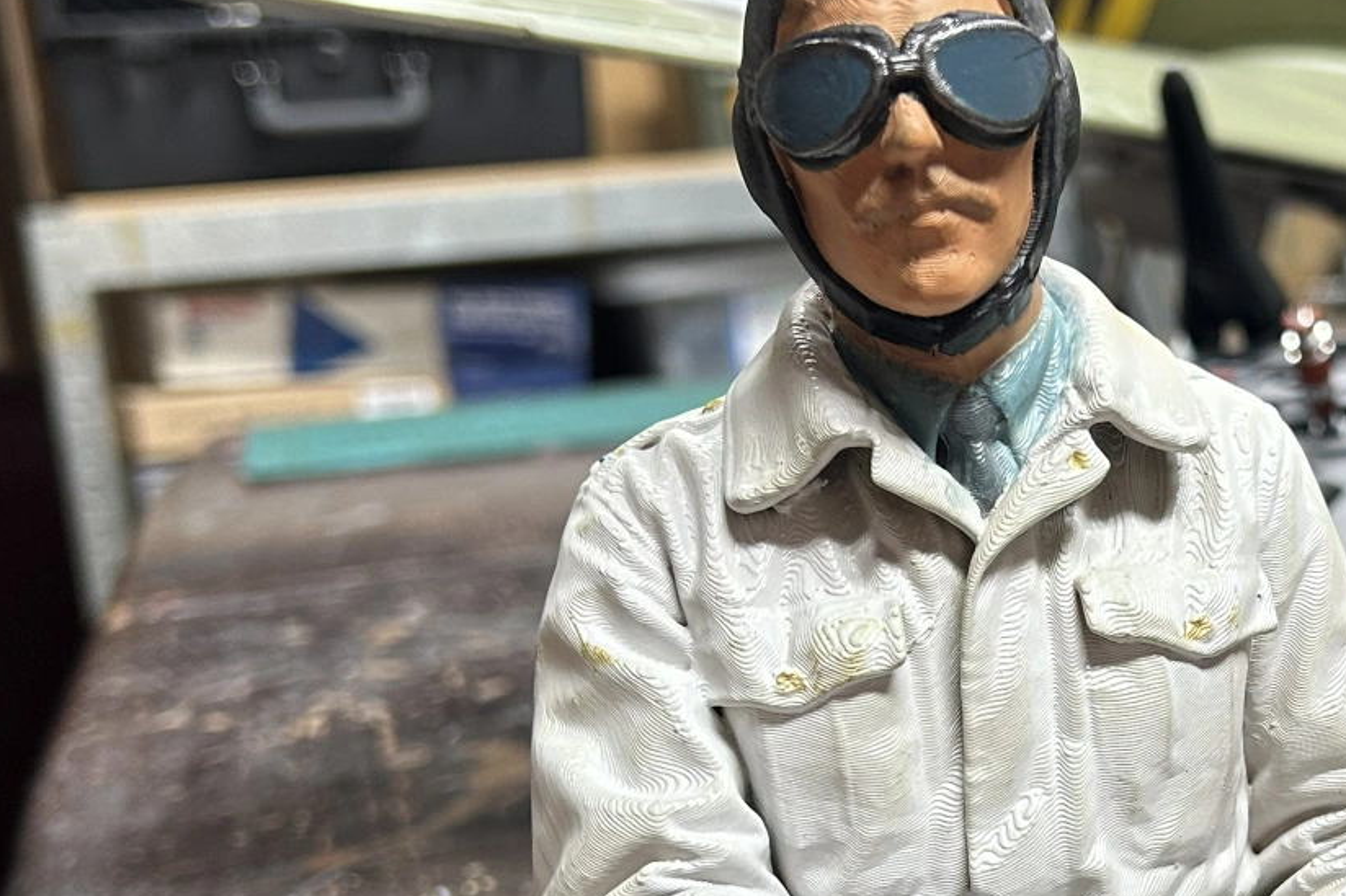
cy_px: 669
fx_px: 2355
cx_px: 1106
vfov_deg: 21.4
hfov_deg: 31.0
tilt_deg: -10.2
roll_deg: +4.2
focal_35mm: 63
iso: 100
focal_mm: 5.7
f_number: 1.5
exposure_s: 1/50
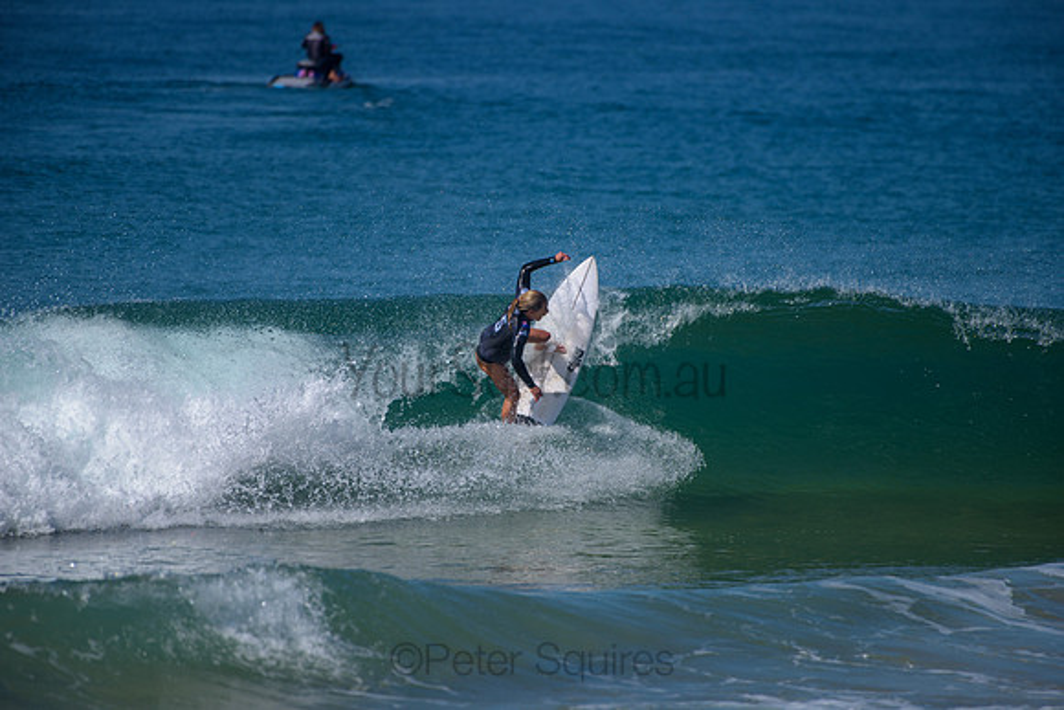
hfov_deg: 4.1
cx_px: 532
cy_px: 355
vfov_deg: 2.8
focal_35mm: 500
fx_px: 14781
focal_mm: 500
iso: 110
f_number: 5.6
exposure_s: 1/2000
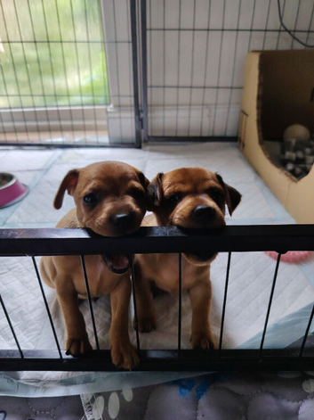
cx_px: 157
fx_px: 290
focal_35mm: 24
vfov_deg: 71.6
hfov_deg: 56.8
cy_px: 210
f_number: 1.75
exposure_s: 1/33.3
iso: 283
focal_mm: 5.25
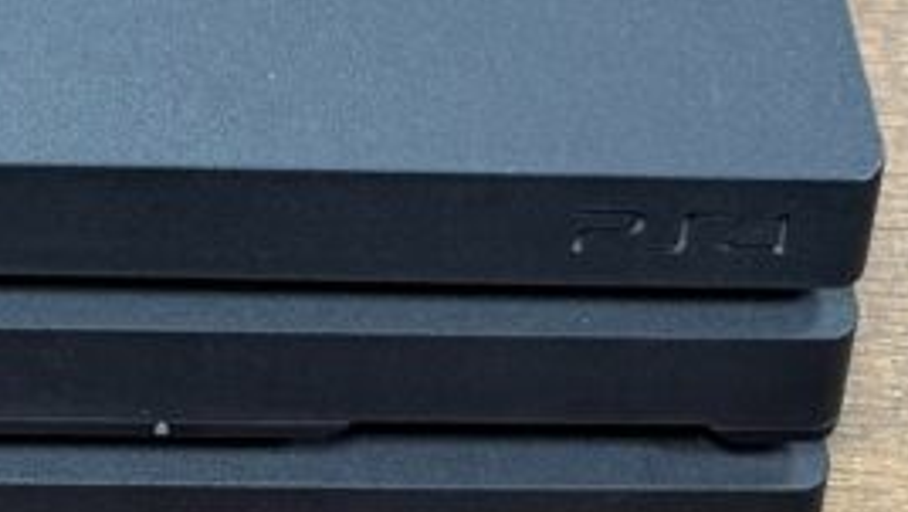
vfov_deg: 9.7
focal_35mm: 117
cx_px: -220
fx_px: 2818
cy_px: -485
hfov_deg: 17.4
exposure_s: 1/50
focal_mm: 6.76
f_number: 1.78
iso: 250
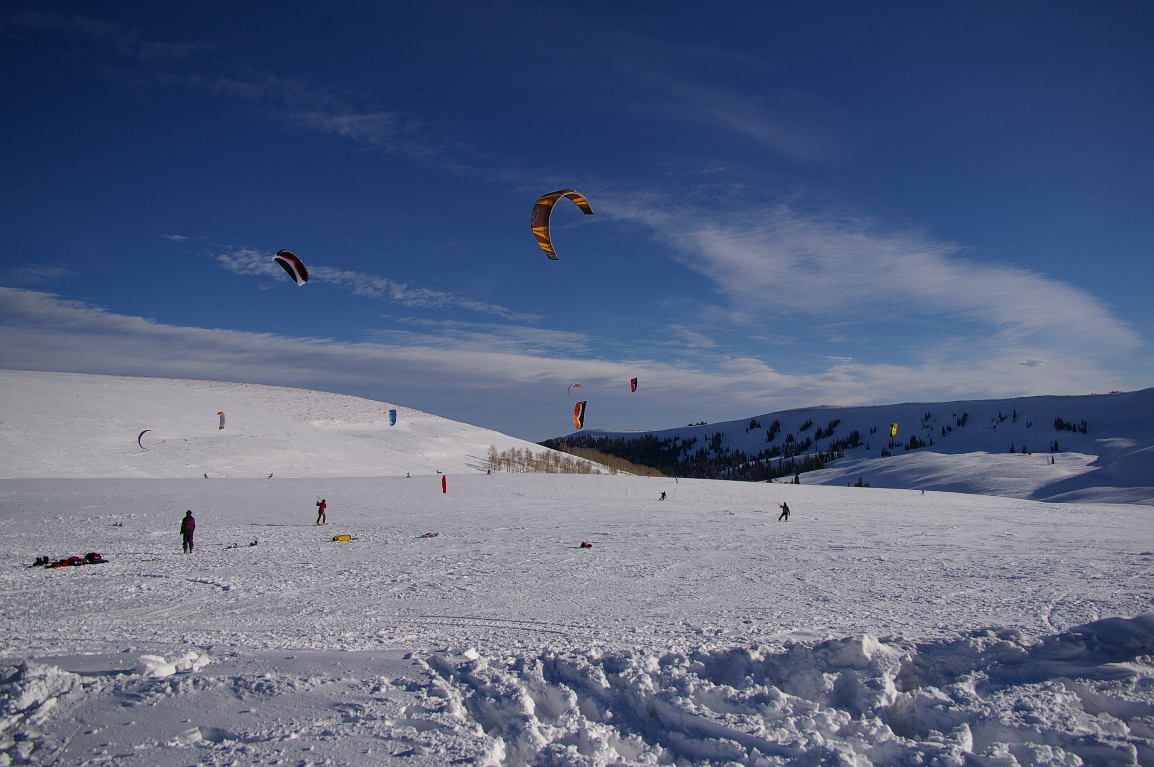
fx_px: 865
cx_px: 577
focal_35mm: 27
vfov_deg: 47.8
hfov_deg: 67.4
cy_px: 384
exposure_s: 1/3000
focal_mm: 18
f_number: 6.7
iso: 200
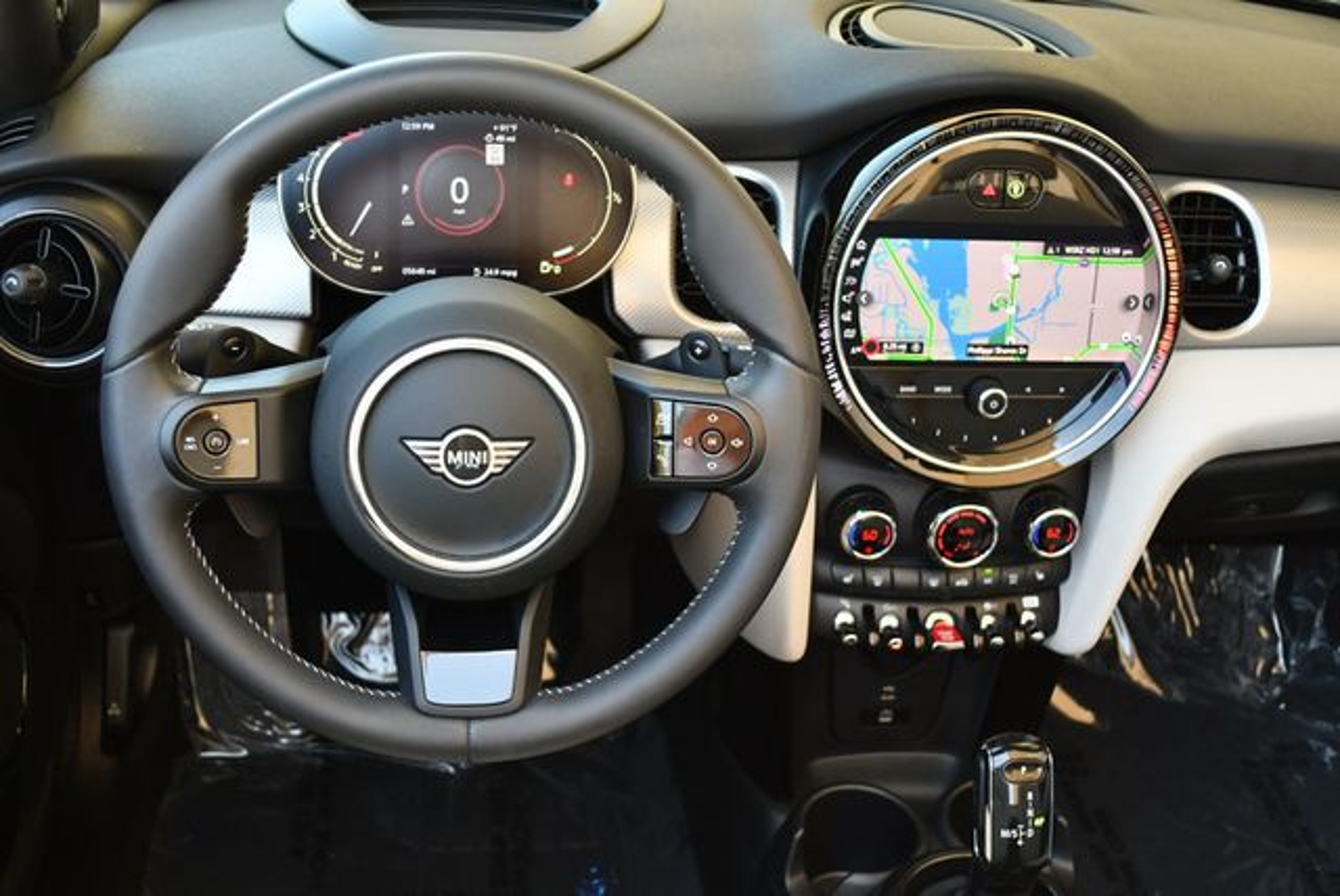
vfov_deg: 33.5
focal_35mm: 40
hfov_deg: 48.4
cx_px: 670
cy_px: 448
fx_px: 1490
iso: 560
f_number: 3.8
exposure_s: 1/250
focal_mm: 20
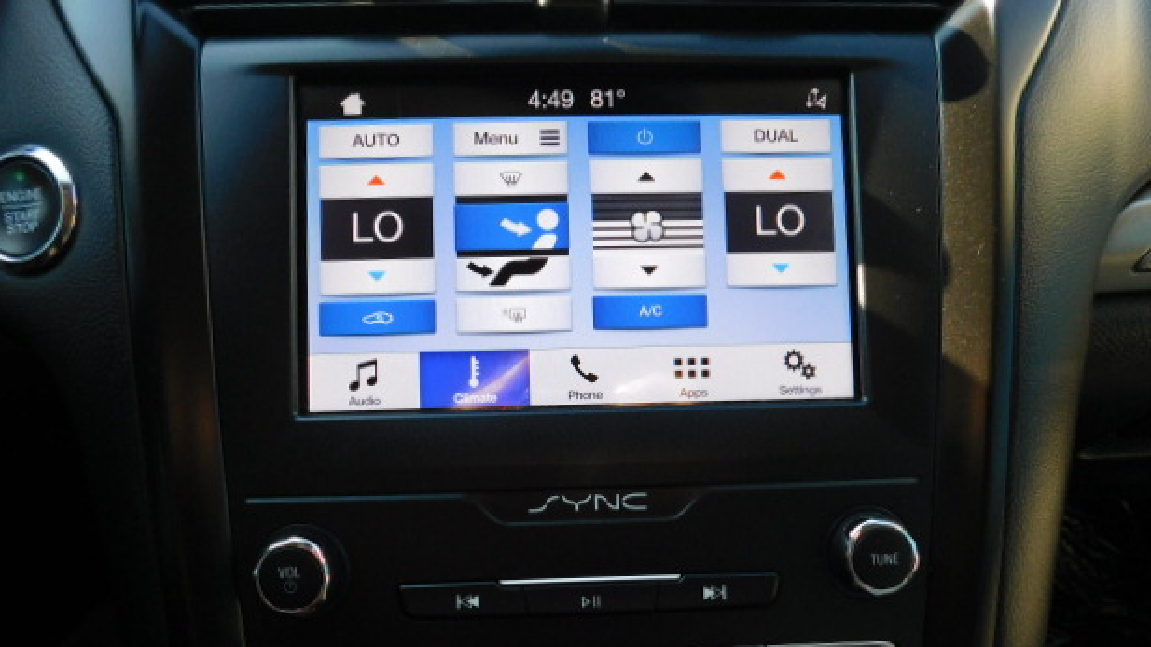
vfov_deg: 44.0
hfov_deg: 71.9
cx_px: 584
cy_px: 412
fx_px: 793
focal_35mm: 26
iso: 125
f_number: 3
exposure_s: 1/100
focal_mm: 4
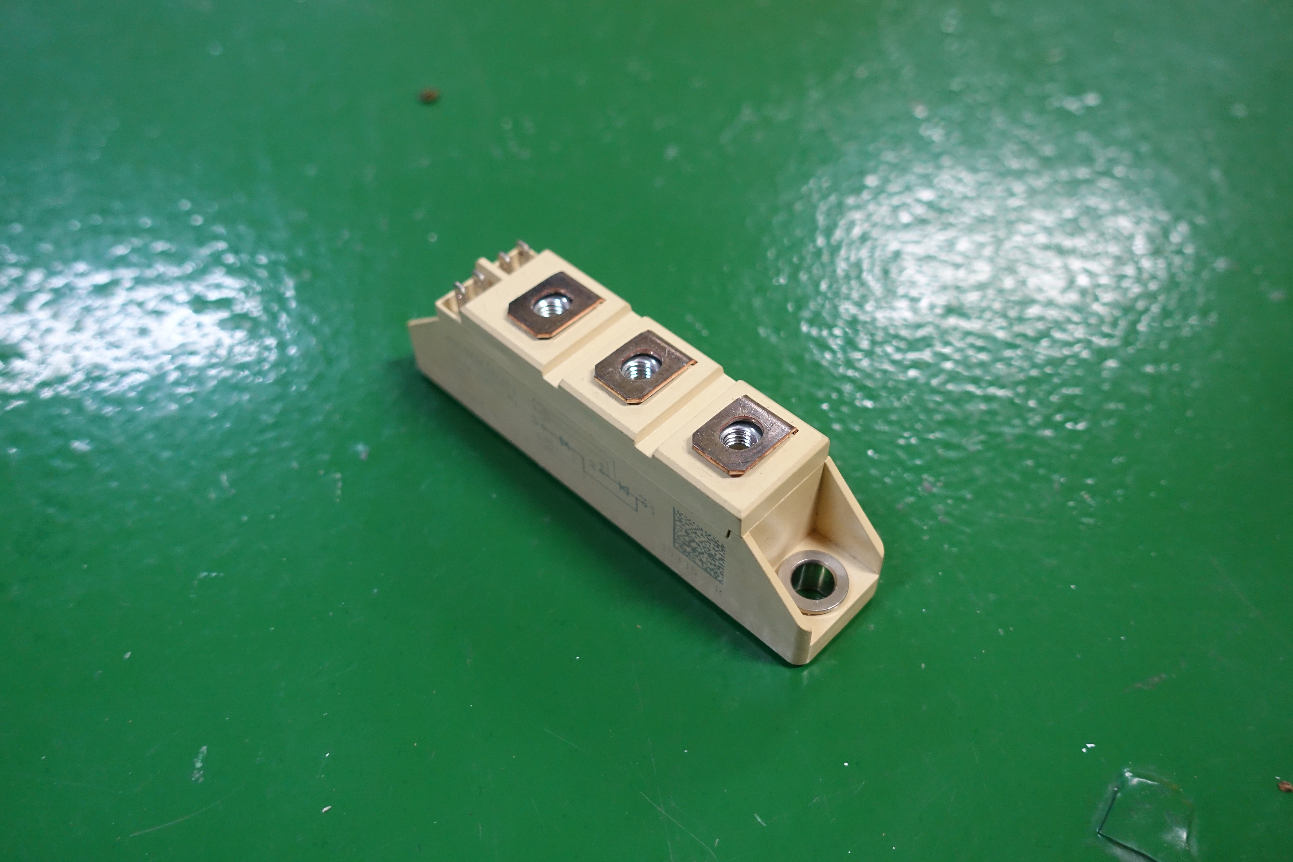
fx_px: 1185
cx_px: 646
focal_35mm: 33
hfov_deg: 57.2
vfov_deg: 40.0
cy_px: 431
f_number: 2.8
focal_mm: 12.2
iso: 800
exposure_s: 1/25
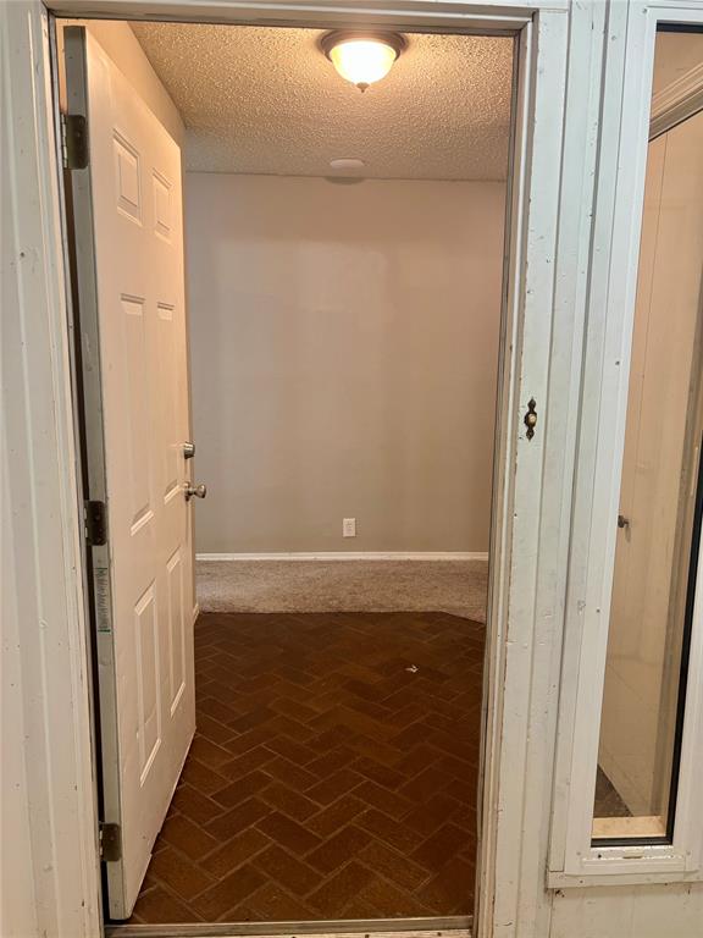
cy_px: 469
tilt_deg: -10.5
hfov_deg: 53.1
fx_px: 704
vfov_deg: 67.3
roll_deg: -1.3
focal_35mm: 26
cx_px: 352
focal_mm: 5.96
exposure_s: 1/60
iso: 125
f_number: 1.6
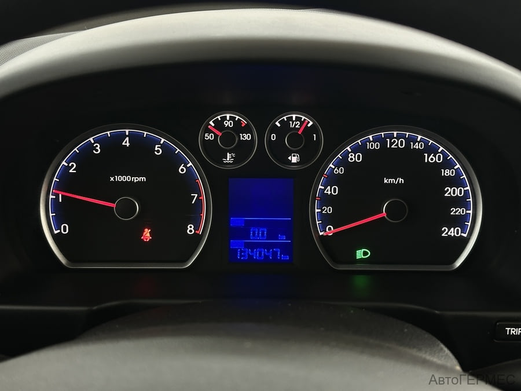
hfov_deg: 39.7
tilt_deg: -25.0
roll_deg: -0.5
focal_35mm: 48
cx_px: 260
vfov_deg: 30.3
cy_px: 196
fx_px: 722
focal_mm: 6.86
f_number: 1.78
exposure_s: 1/33
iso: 250
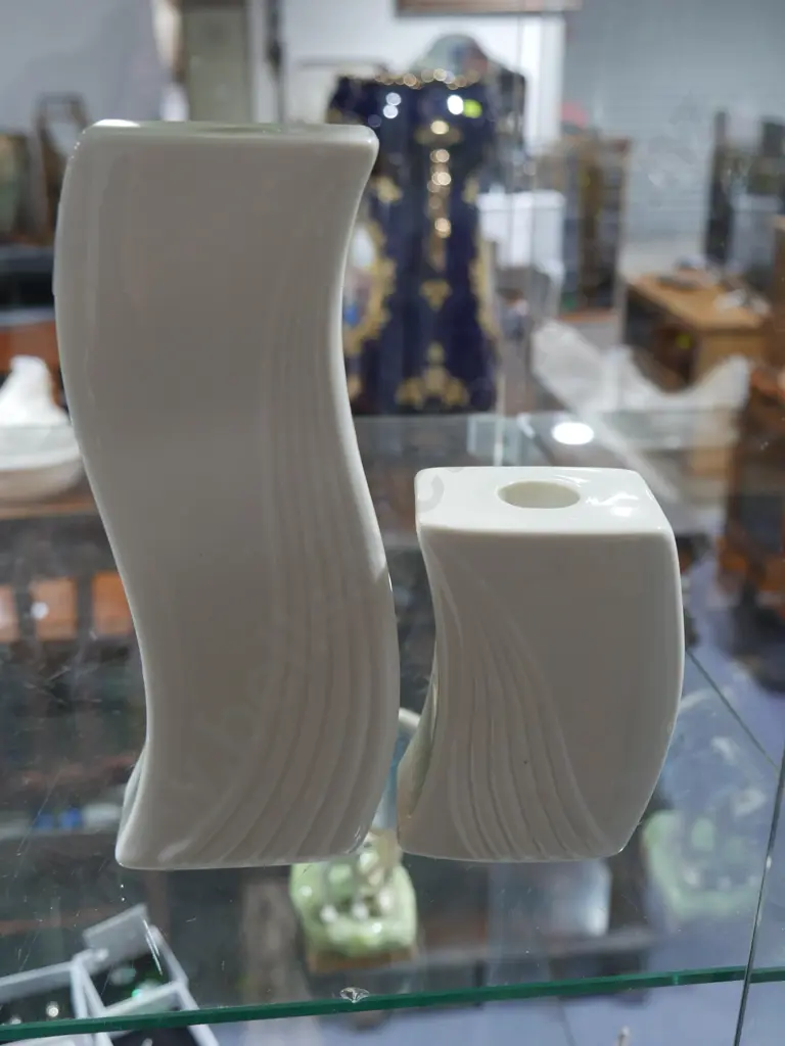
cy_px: 523
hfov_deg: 37.7
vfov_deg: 49.0
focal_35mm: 38
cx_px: 392
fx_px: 1149
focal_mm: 19
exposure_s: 1/60
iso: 640
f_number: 4.1
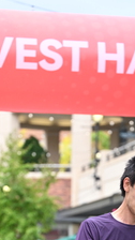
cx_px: 103
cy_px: 234
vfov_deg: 11.8
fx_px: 1145
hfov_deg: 6.7
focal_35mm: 180
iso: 1000
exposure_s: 1/2000
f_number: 2.8
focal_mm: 70
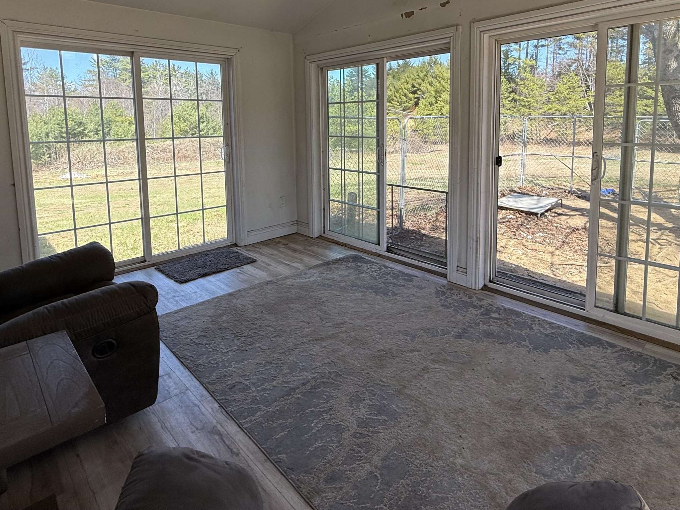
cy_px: 161
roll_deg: +1.0
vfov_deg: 61.6
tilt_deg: -5.5
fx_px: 413
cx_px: 347
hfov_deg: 79.0
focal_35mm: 21
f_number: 2.2
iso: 50
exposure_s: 1/316
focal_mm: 2.22
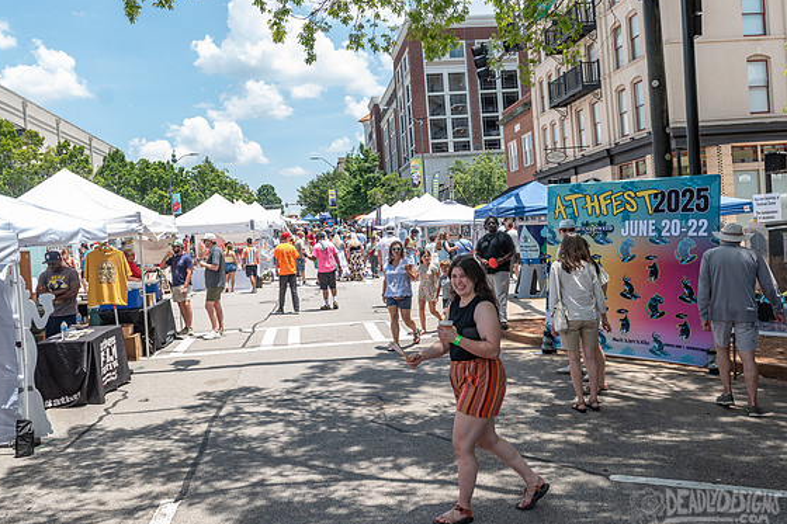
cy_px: 242
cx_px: 391
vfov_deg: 42.3
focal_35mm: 31
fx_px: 677
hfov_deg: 60.3
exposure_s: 1/1000
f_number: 4.5
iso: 320
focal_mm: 24
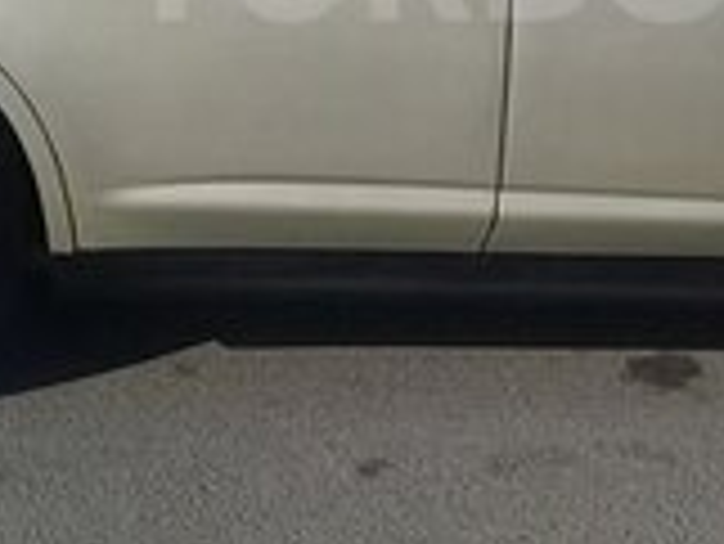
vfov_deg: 11.5
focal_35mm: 127
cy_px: -47
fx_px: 2658
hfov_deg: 15.4
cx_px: 580
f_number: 2.2
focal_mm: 3.3
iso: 50
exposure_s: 1/2445
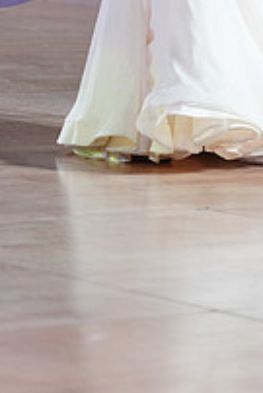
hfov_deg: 4.2
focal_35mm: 327
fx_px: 3577
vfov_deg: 6.2
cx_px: 194
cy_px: -165
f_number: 2.8
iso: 2000
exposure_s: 1/400
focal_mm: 114
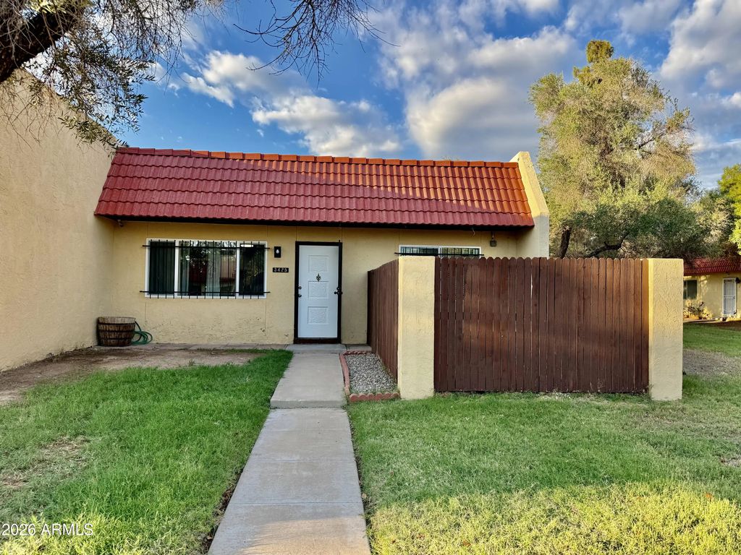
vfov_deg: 56.8
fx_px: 514
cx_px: 370
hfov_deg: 71.6
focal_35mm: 24
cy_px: 278
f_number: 1.78
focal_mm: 6.76
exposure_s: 1/931
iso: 80
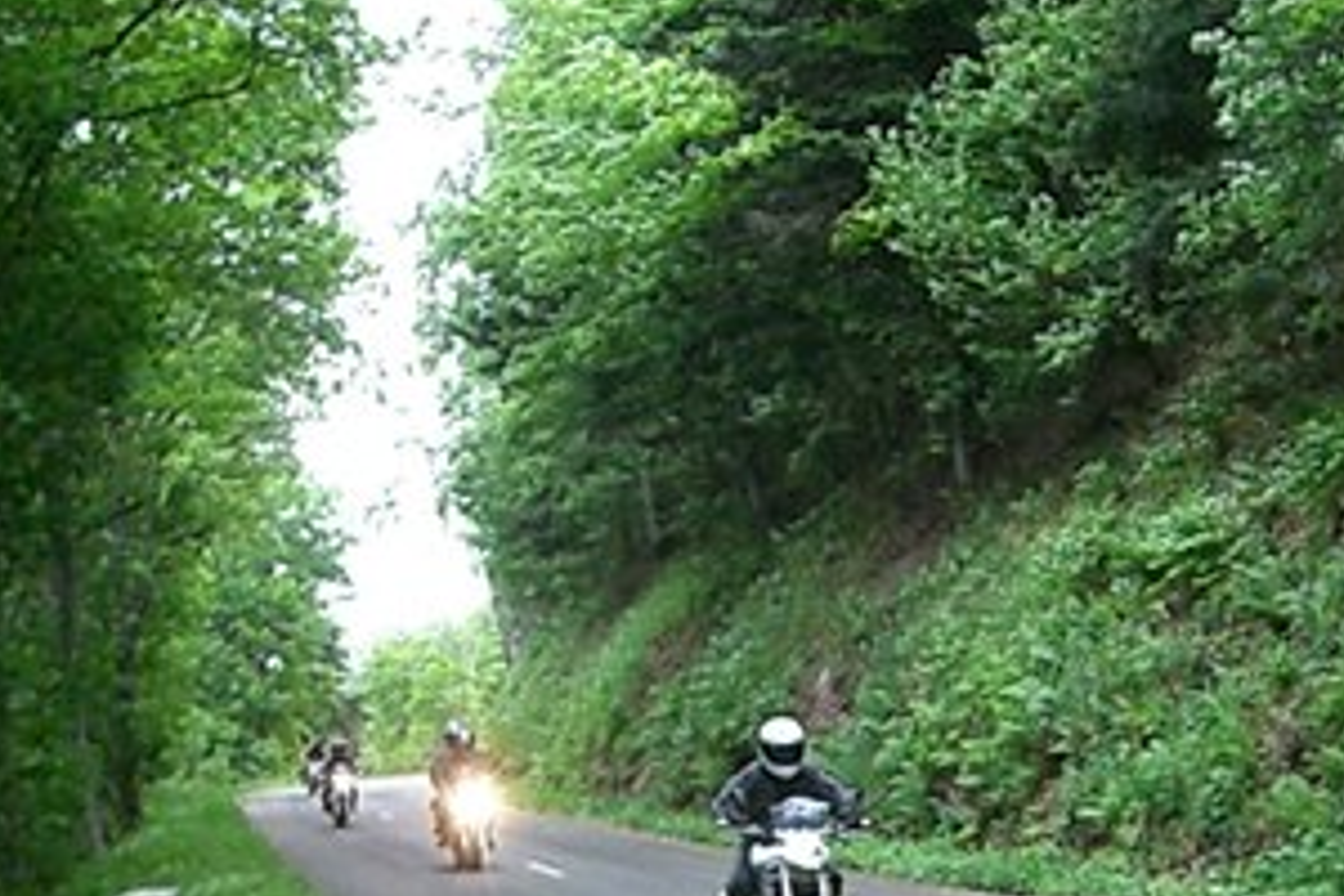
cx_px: 878
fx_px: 2949
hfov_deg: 25.6
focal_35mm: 79
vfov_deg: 17.0
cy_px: 851
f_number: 2.7
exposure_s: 1/250
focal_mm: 6.2
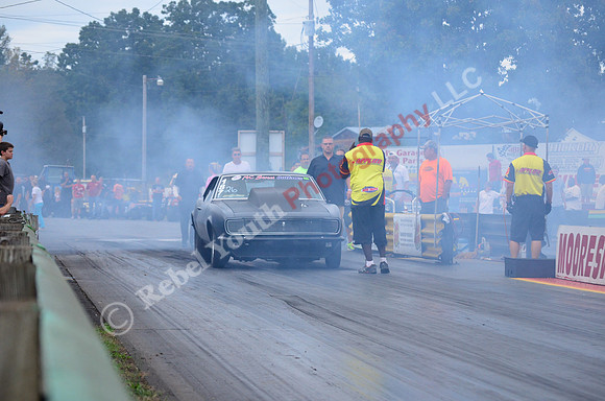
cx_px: 302
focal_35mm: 128
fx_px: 2138
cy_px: 200
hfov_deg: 16.1
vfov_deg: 10.7
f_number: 5.6
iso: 1000
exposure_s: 1/500
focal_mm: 85
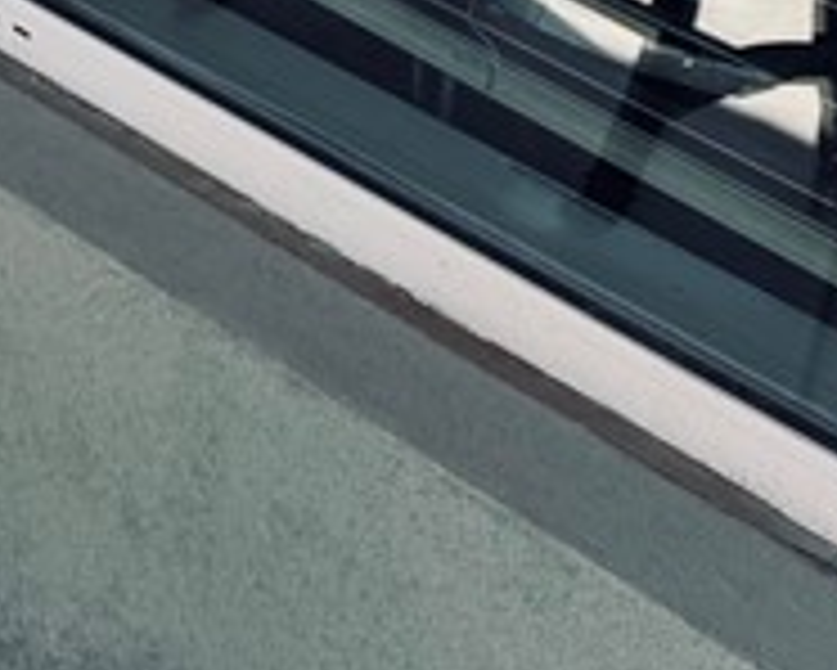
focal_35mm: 129
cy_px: -760
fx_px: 3197
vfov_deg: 10.7
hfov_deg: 12.0
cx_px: -1188
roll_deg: -0.9
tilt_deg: -11.8
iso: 80
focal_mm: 6.76
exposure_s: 1/1172
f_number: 1.78
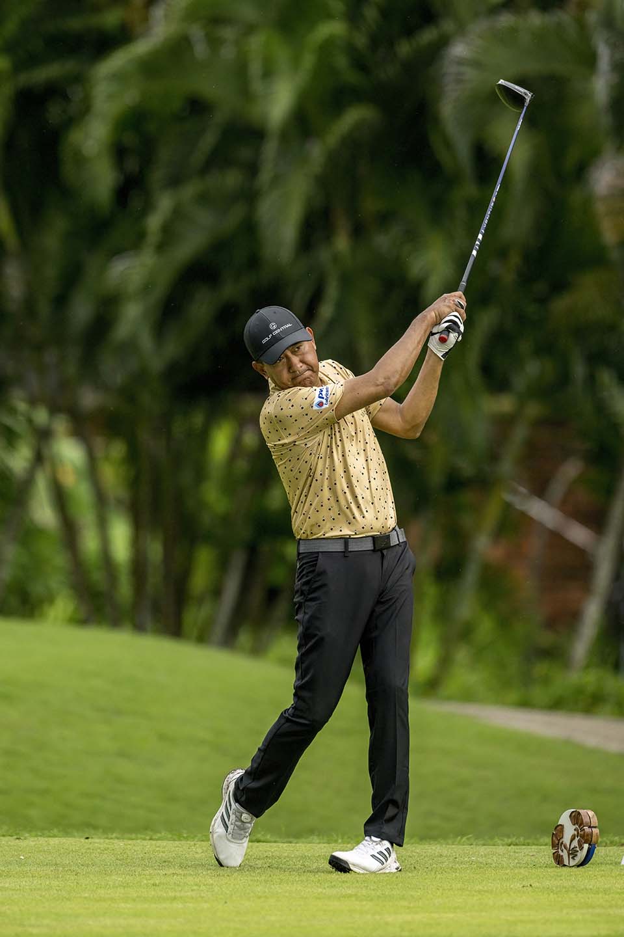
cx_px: 312
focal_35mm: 400
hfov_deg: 3.4
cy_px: 468
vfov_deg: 5.2
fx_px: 10399
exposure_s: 1/5000
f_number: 3.5
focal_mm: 400
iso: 3600
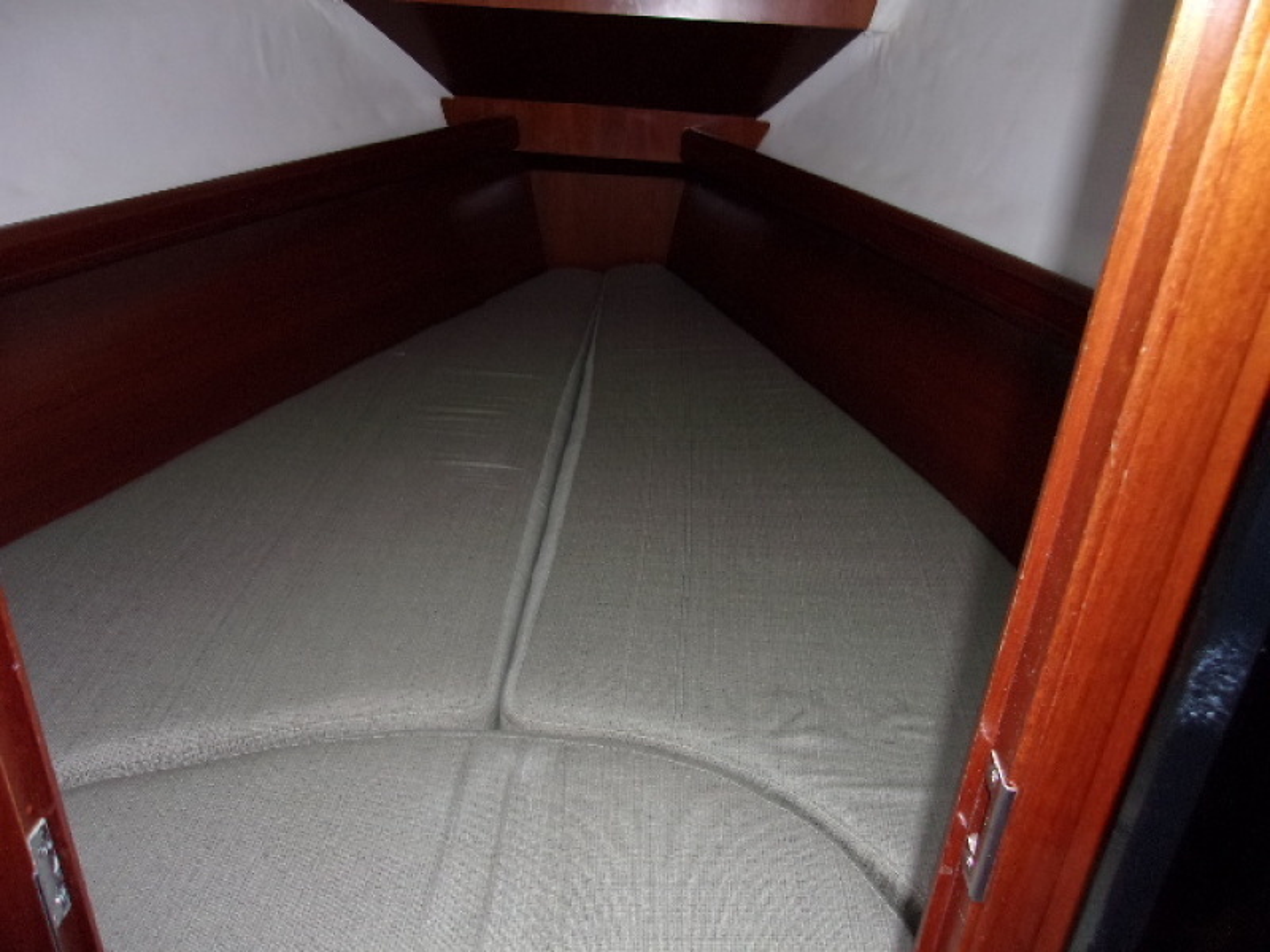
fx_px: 991
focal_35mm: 27
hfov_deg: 65.3
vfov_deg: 51.4
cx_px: 635
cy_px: 476
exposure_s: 1/34
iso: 200
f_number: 3
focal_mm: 4.9
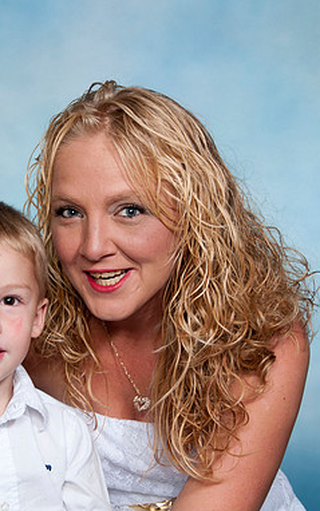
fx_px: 1617
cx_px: 64
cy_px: 255
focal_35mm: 116
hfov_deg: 11.3
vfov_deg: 18.0
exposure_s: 1/60
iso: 100
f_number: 7.1
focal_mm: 50
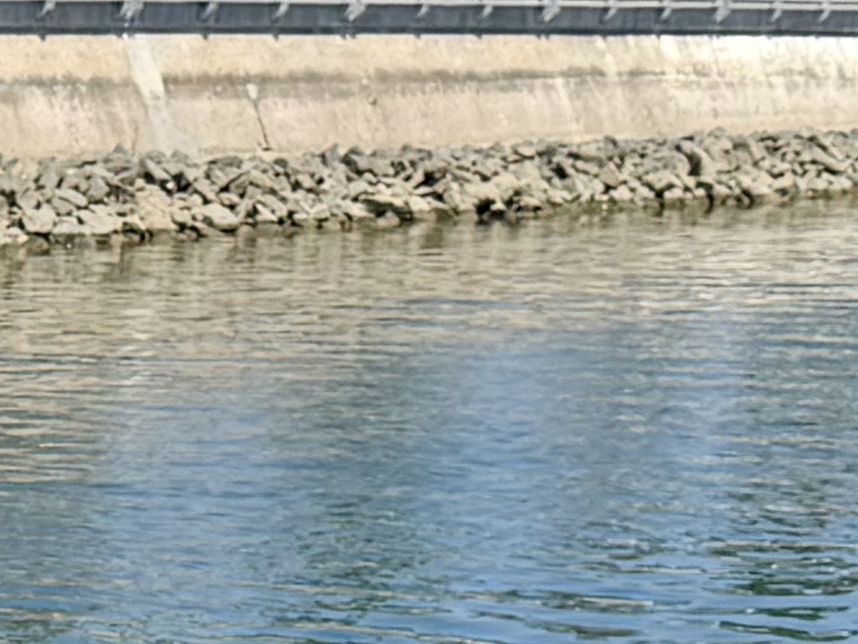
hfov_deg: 12.9
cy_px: 1246
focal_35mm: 145
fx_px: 3594
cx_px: -452
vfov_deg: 9.6
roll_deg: +1.9
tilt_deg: -21.3
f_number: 1.78
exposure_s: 1/3145
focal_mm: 6.76
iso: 80
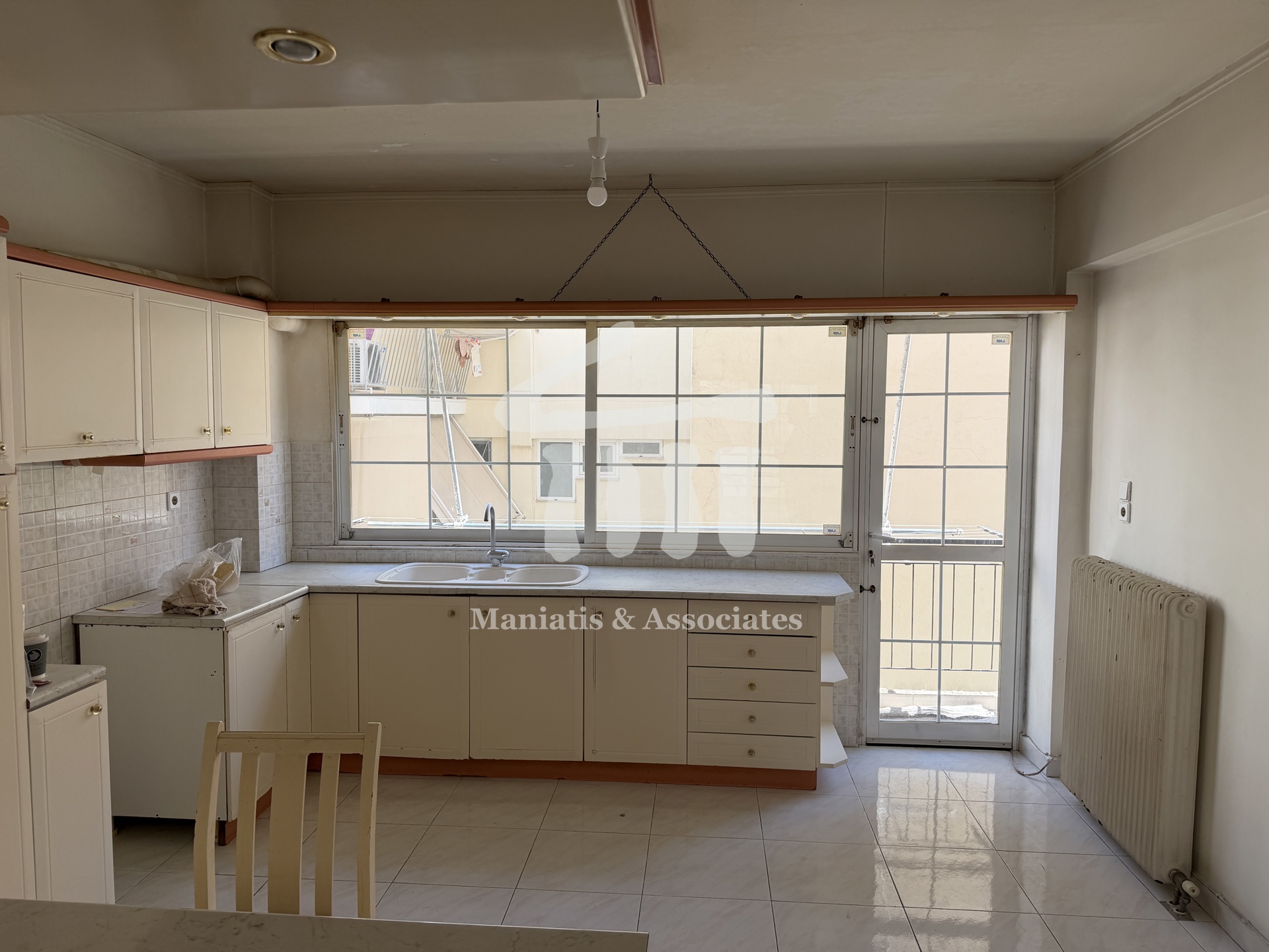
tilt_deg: -5.0
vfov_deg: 56.8
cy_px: 476
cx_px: 634
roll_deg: +0.1
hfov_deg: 71.6
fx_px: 880
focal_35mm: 24
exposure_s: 1/501
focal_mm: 6.76
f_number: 1.78
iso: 80
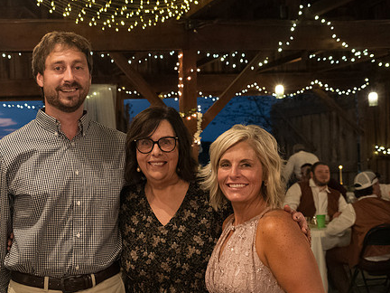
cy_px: 159
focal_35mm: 53
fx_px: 597
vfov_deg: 27.5
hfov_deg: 36.1
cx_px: 163
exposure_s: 1/60
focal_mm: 41
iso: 6400
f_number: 6.3
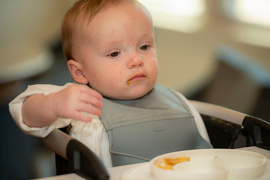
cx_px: 135
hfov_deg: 10.8
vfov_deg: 7.2
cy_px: 90
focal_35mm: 190
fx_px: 1424
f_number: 2.8
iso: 125
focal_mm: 190
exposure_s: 1/50
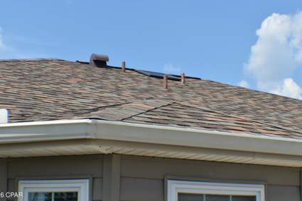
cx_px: 154
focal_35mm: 93
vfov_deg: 14.8
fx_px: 776
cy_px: 92
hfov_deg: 22.0
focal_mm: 55
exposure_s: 1/400
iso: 200
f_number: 10
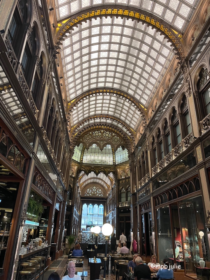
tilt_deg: +26.0
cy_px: 140
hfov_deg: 53.1
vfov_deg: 67.3
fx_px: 210
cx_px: 105
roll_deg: -1.2
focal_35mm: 26
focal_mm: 4.2
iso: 125
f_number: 1.6
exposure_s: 1/50
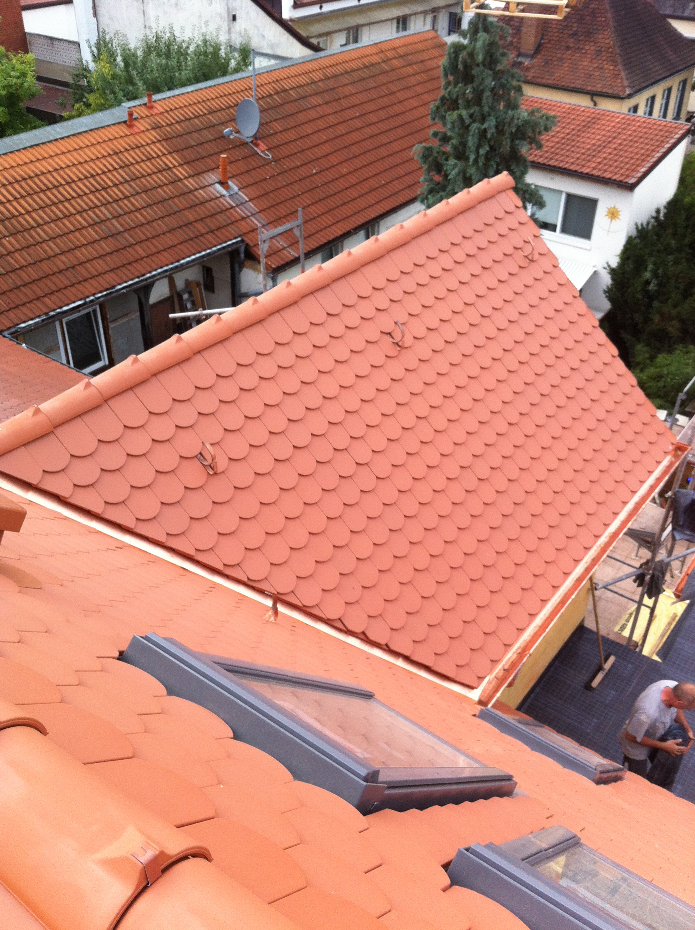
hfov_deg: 40.6
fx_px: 939
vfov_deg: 52.7
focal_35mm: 35
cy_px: 465
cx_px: 348
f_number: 2.8
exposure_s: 1/569
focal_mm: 3.85
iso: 80
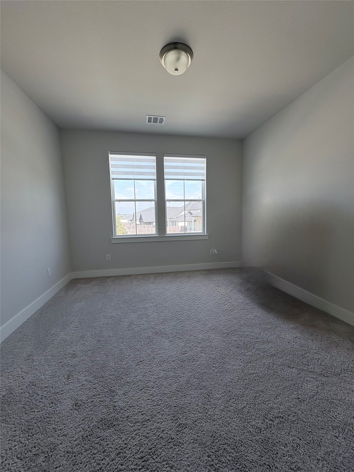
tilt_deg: -5.0
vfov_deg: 102.1
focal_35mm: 14
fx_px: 191
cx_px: 177
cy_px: 236
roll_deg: +1.3
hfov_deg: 85.7
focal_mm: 2.22
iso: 64
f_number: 2.2
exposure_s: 1/212
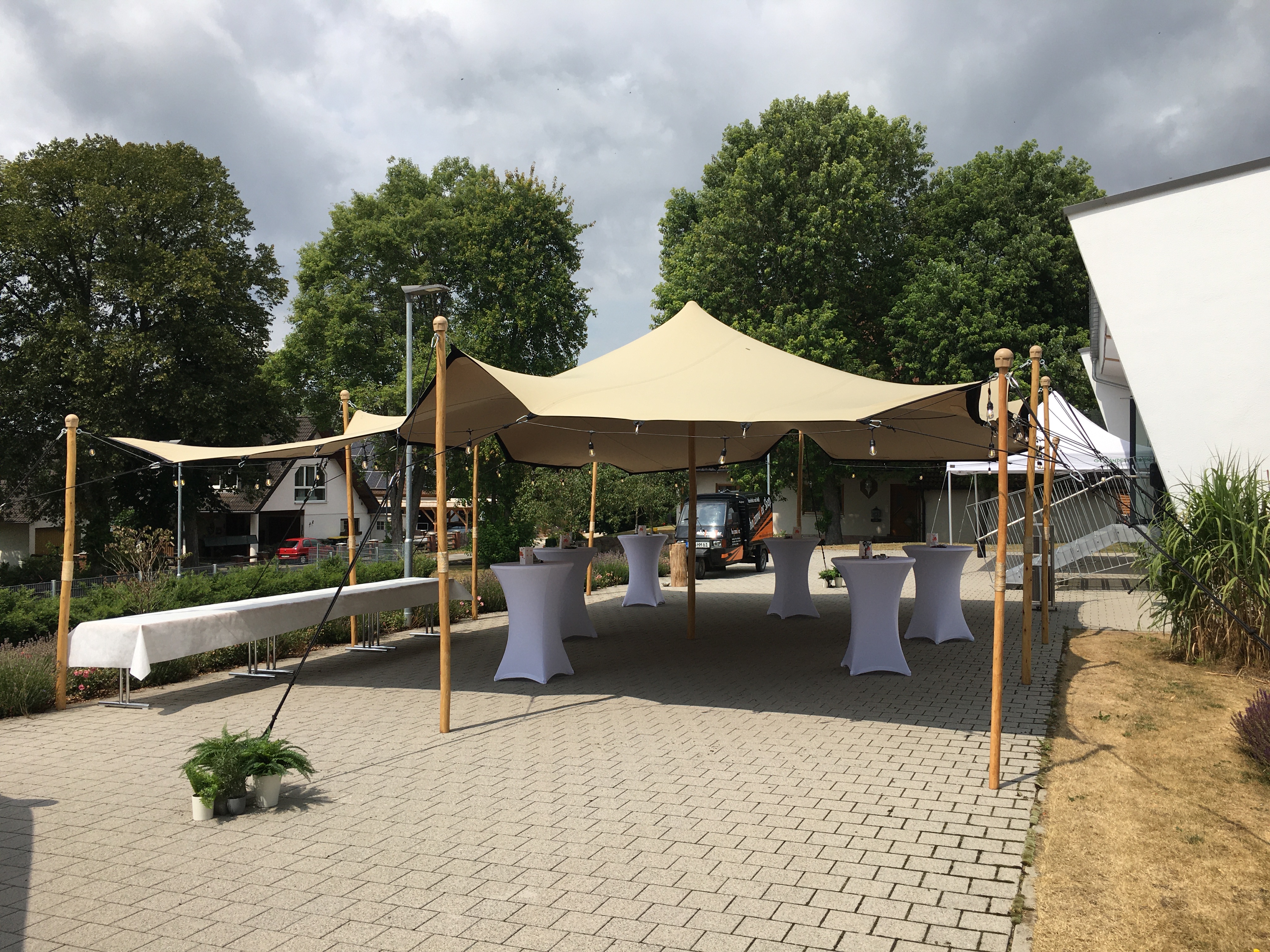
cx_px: 635
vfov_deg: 48.2
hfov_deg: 61.7
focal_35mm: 29
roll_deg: -0.4
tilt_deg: +0.0
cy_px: 476
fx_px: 1064
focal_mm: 4.15
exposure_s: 1/2198
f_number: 2.2
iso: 25
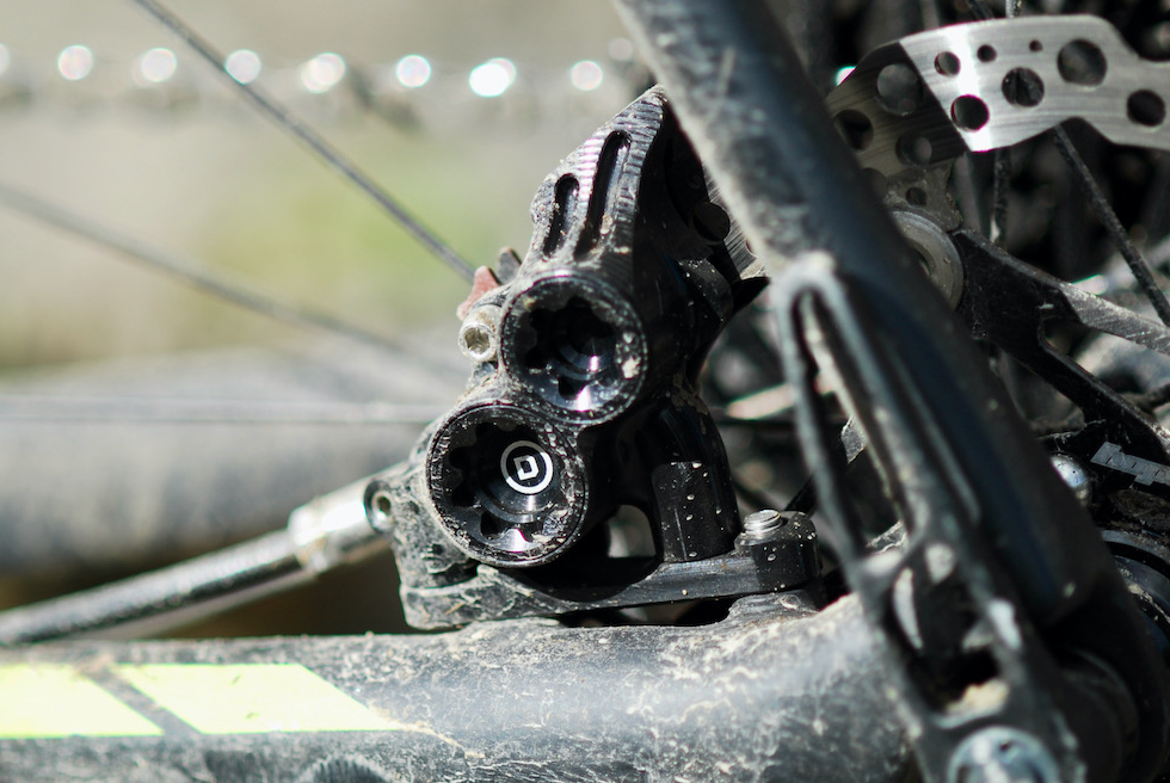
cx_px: 608
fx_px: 6692
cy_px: 442
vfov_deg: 6.7
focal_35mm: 206
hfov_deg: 10.0
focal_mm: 105
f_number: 3
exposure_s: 1/800
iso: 100
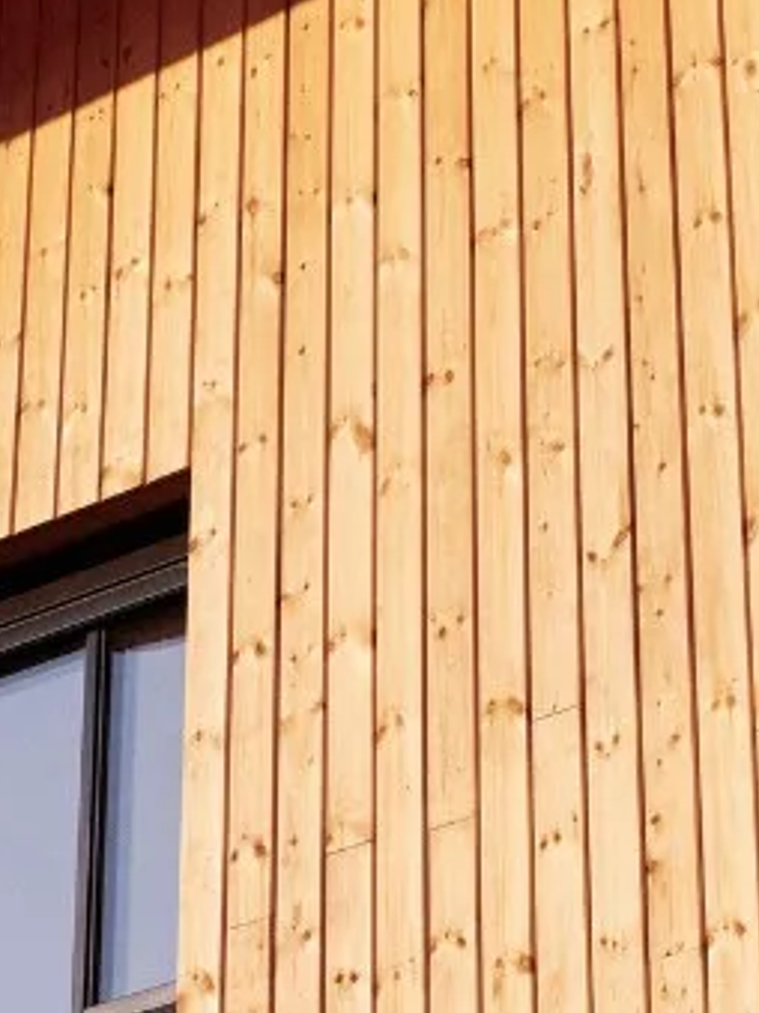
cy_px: -613
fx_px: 4973
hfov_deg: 8.7
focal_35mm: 170
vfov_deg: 11.1
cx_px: 58
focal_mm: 45
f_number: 8
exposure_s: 1/200
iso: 200
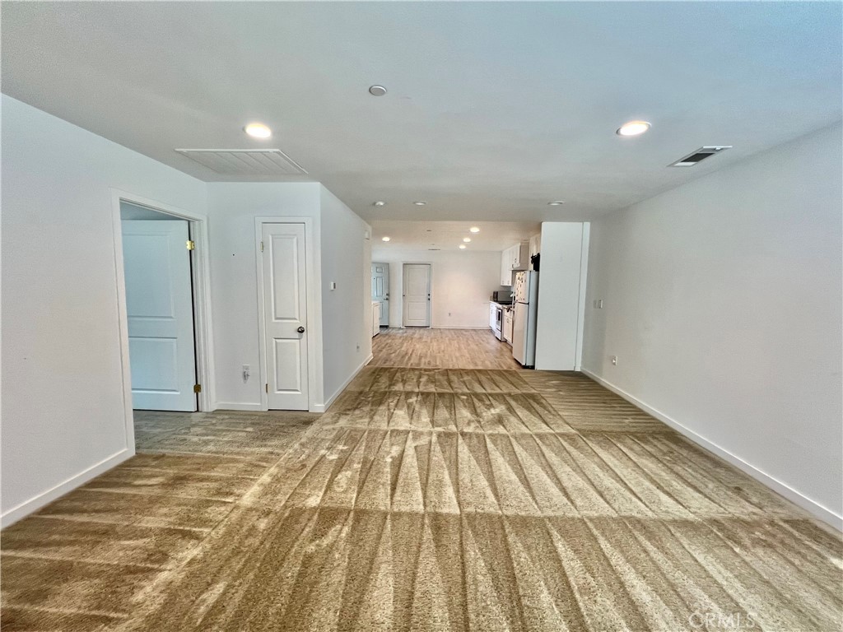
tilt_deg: -5.3
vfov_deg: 89.9
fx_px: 317
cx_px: 422
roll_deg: -0.9
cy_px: 316
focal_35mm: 13
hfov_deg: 106.2
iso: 200
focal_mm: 1.57
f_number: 1.8
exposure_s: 1/120
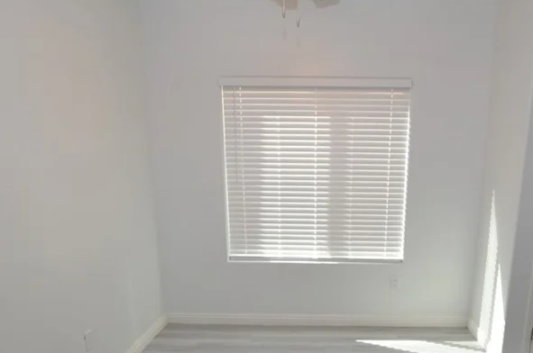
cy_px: 258
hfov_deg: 68.8
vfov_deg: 47.8
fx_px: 384
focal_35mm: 26
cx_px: 317
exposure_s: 1/100
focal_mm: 10
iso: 400
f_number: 5
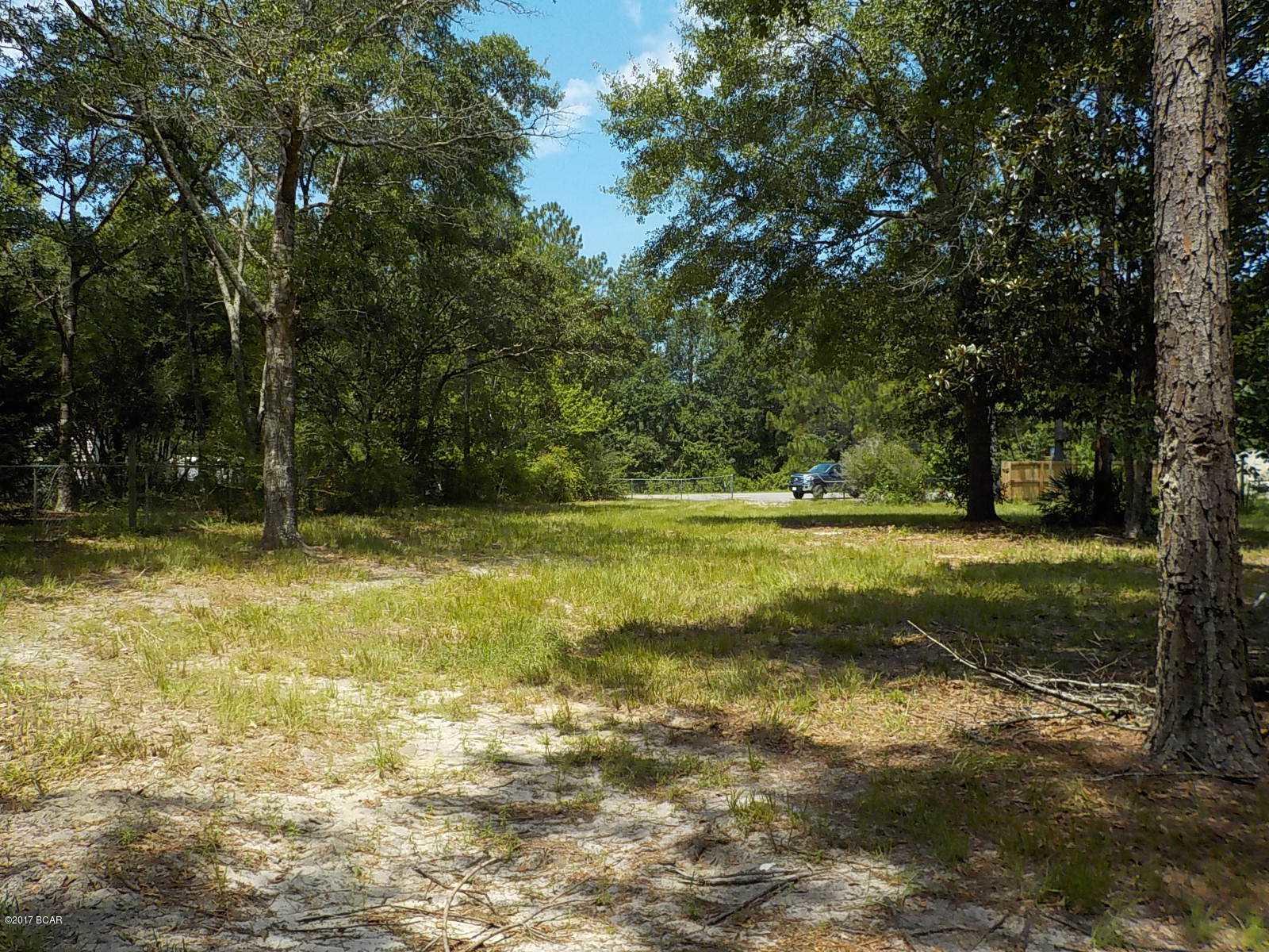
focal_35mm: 30
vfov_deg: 46.8
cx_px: 634
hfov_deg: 60.0
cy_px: 476
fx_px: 1100
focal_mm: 4.1
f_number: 3.3
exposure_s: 1/1000
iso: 125
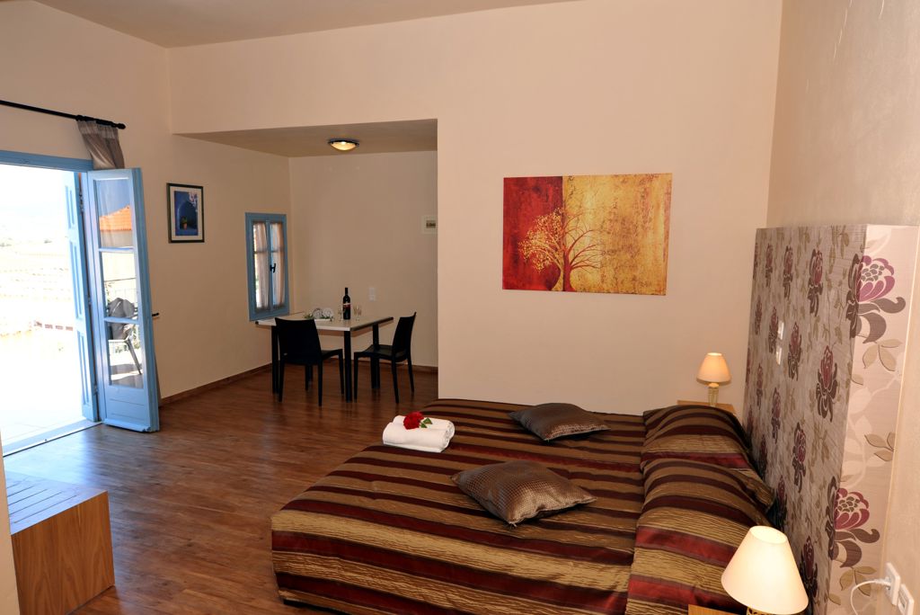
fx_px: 614
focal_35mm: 24
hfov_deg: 73.7
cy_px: 308
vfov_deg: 53.2
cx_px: 460
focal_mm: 24
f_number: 7.1
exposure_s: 1/60
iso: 250
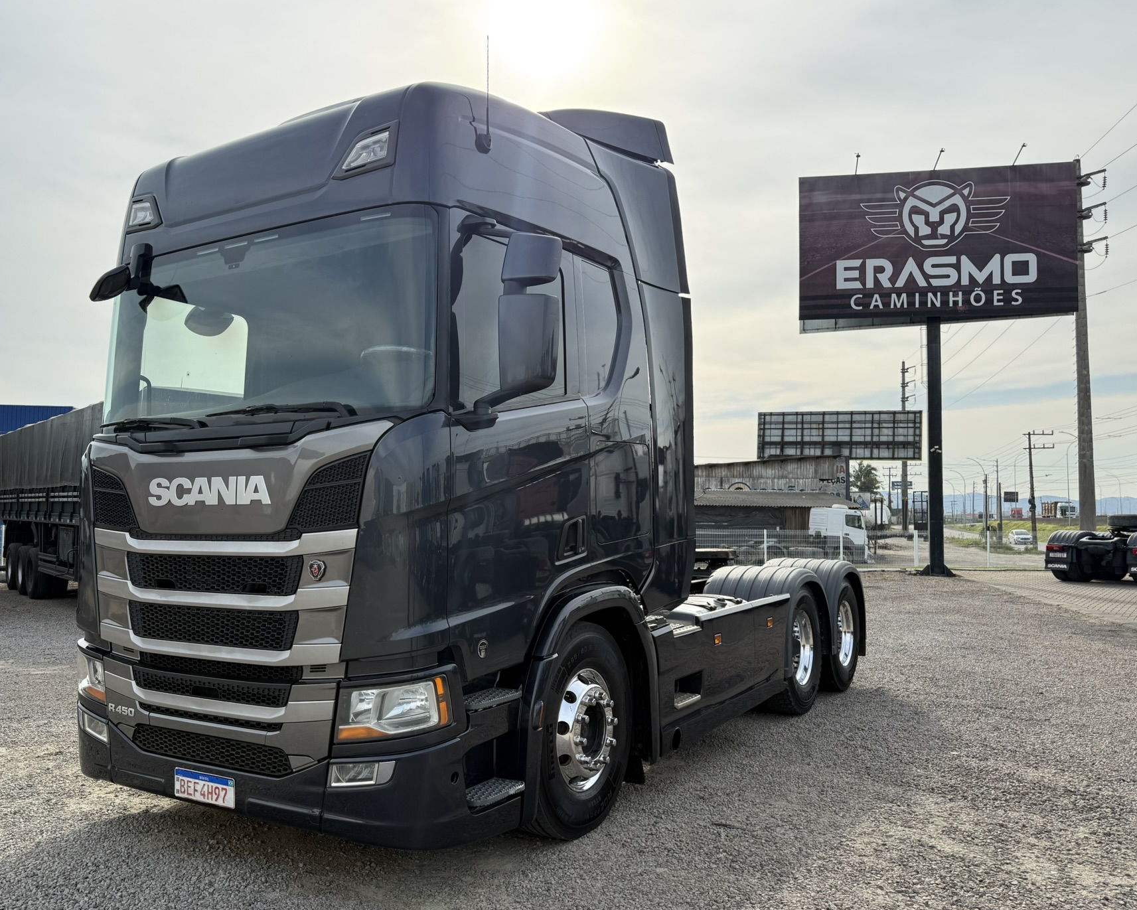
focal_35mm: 28
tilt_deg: +2.9
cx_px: 489
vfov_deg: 51.5
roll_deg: +0.0
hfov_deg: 61.9
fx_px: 942
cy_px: 466
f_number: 1.78
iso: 80
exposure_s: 1/2907
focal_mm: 6.76
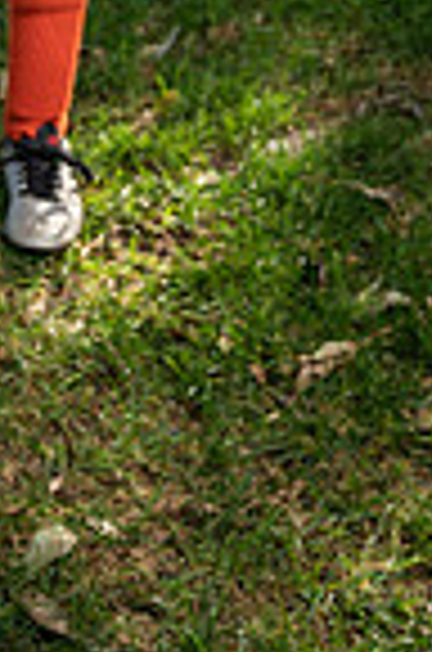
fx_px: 1772
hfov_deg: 13.8
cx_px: 68
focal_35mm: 98
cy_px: -337
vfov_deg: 18.4
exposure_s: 1/160
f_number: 5.6
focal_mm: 31.5
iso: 100
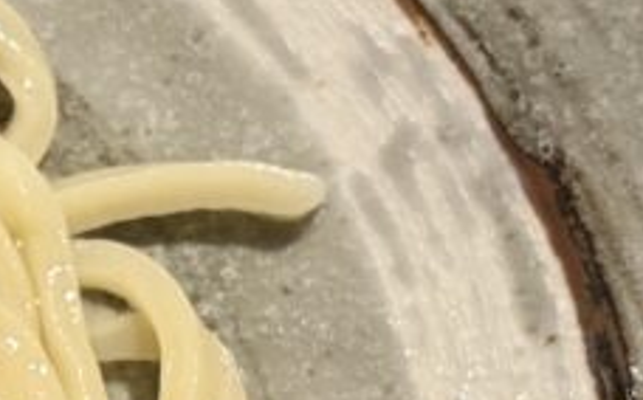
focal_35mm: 155
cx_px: -164
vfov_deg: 8.4
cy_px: 482
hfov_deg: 13.1
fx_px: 2714
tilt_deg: -72.9
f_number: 1.6
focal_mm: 5.96
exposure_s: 1/50
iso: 80
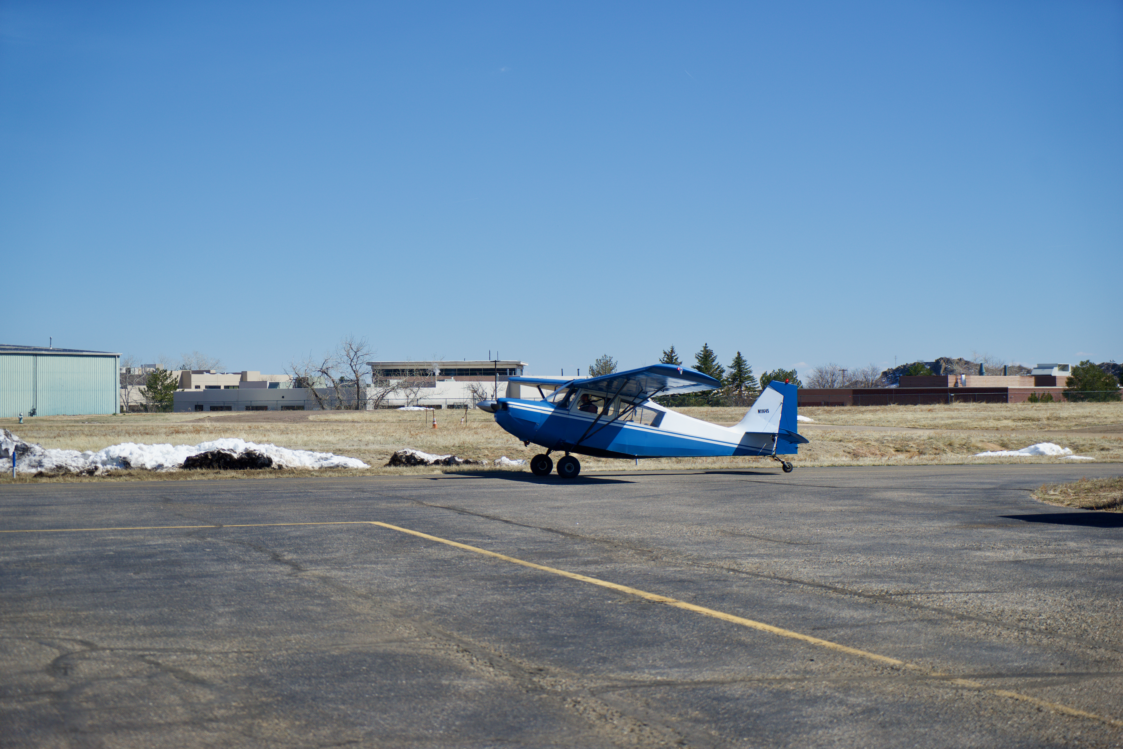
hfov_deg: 28.8
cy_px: 374
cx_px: 562
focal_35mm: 70
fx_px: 2183
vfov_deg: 19.5
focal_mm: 70
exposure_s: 1/1250
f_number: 4
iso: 100
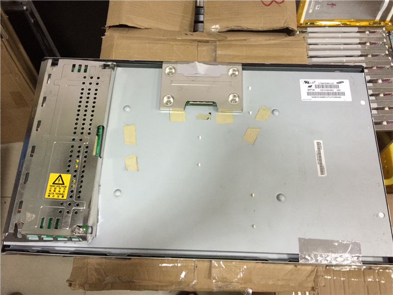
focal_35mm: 29
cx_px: 196
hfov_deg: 61.7
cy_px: 148
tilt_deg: -67.7
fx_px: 329
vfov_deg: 48.2
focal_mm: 4.15
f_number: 2.2
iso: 250
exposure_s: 1/33
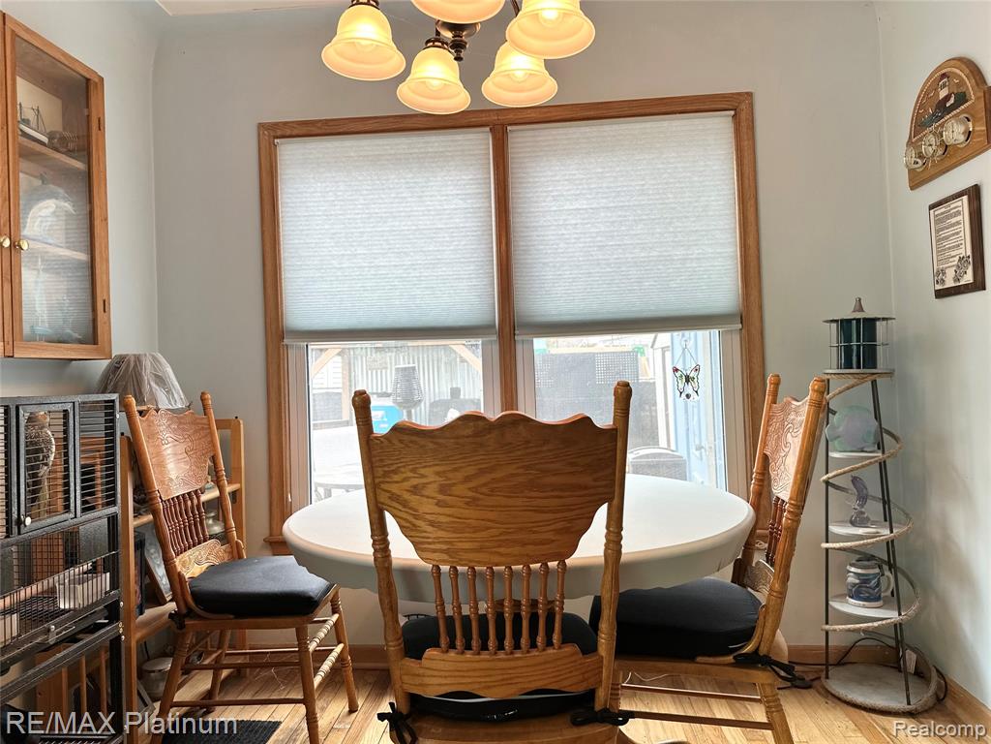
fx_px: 687
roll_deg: +1.8
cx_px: 496
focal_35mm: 24
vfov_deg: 56.8
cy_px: 372
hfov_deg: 71.6
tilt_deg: +0.7
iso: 80
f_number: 1.78
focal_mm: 6.86
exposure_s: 1/120
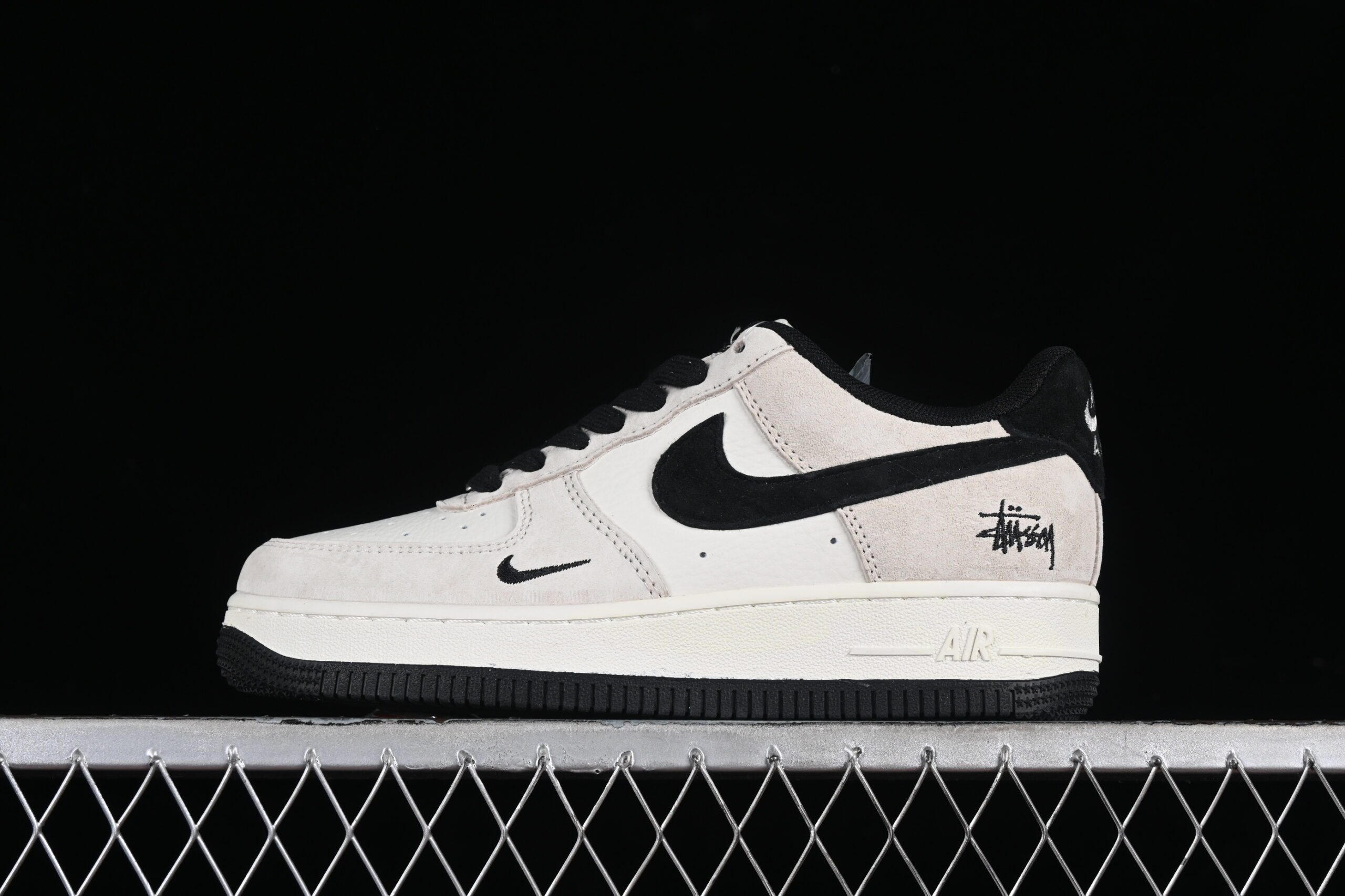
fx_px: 2802
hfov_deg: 27.0
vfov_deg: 18.2
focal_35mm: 75
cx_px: 672
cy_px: 448
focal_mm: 50
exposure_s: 1/80
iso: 160
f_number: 8
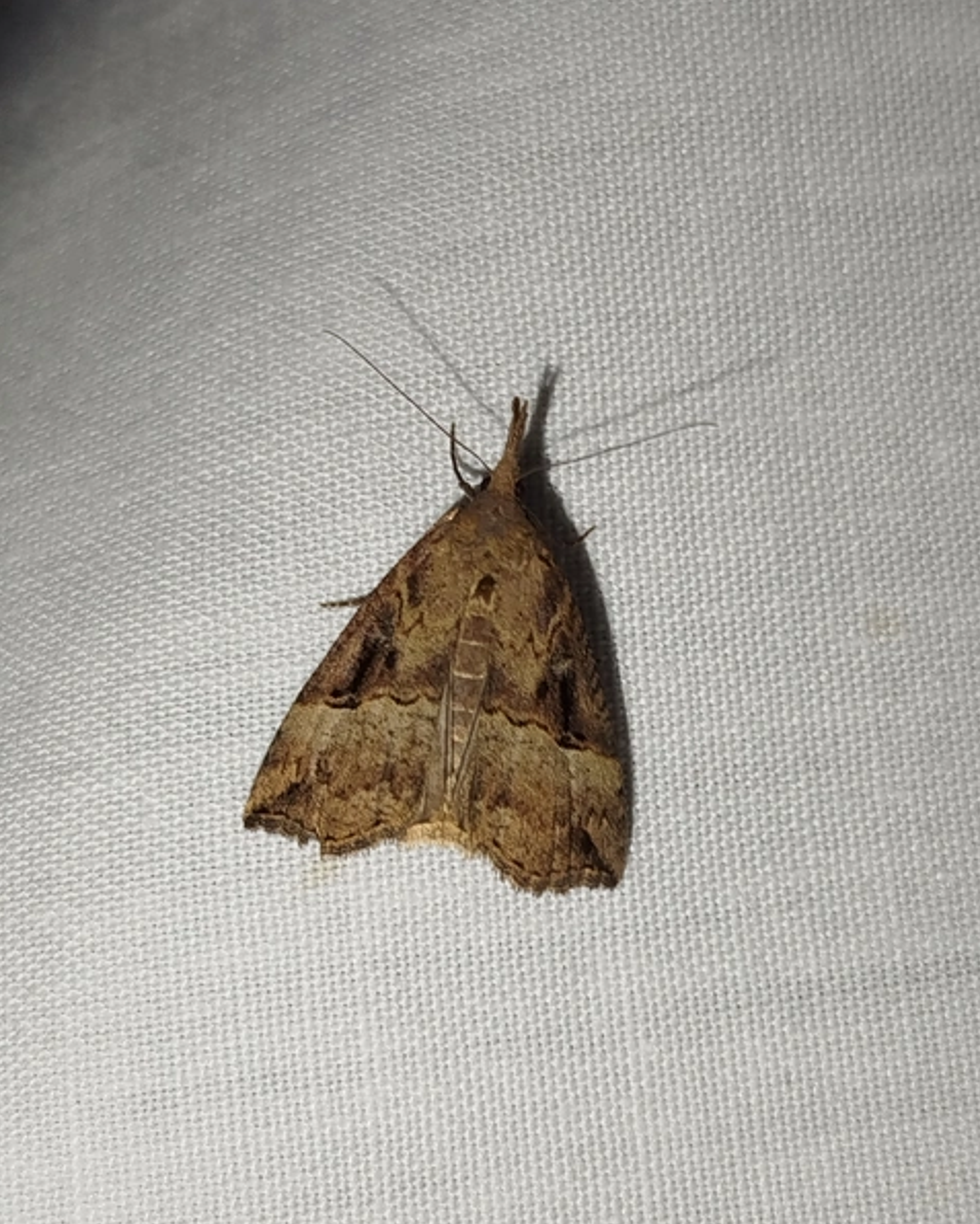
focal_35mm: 65
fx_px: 2356
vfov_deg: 29.1
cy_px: 655
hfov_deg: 23.5
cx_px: 489
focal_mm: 5.31
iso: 50
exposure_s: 1/50
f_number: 1.7
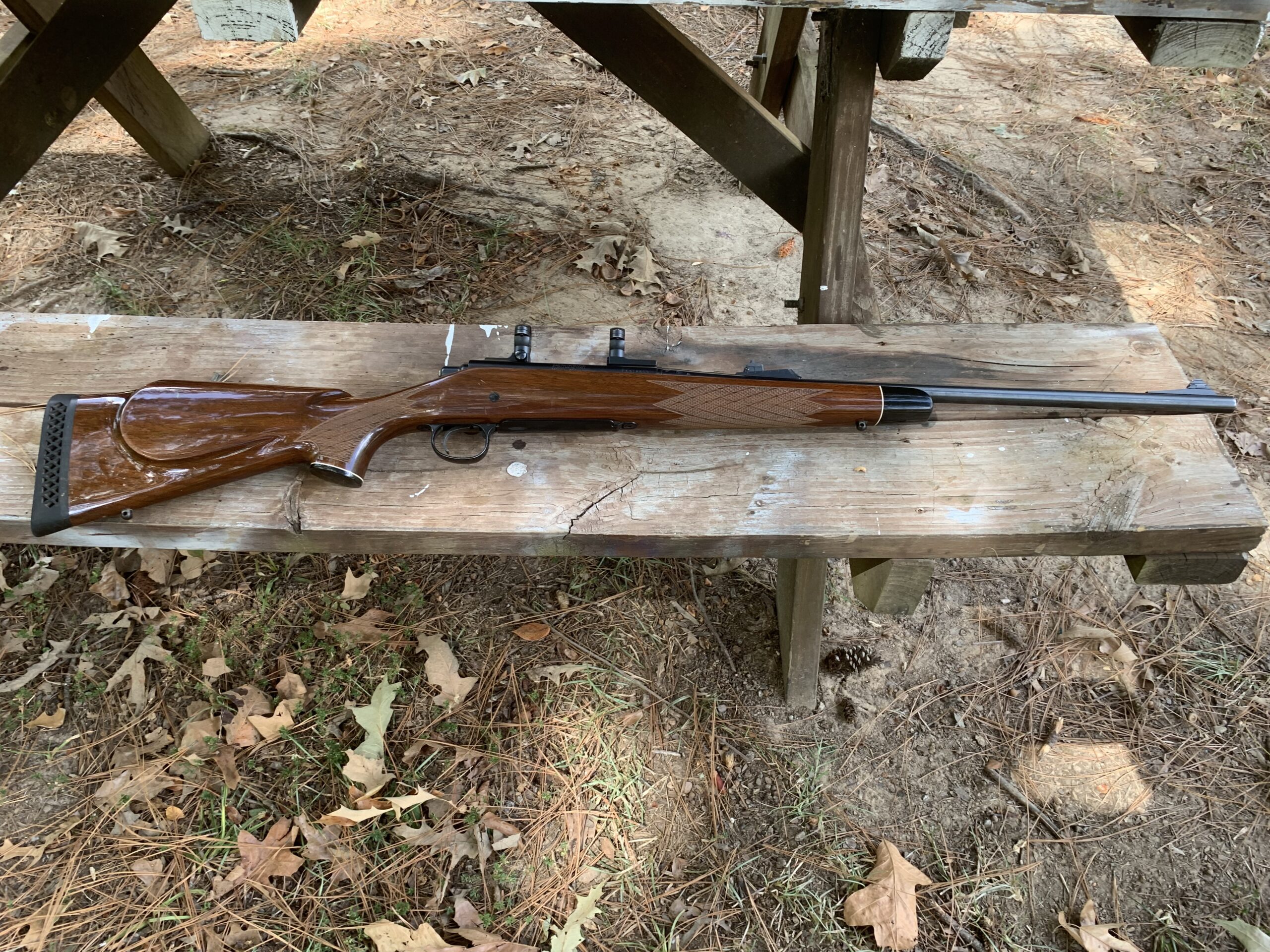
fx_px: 954
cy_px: 476
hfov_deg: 67.3
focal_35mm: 26
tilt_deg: -47.7
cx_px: 635
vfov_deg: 53.1
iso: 40
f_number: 1.8
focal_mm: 4.25
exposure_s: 1/121
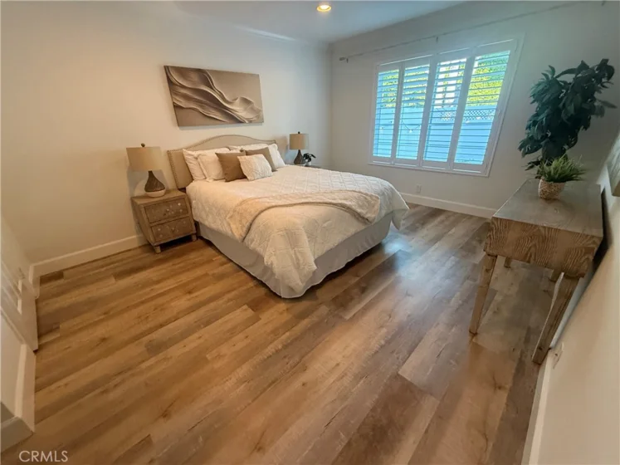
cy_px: 232
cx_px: 310
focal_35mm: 14
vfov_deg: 85.7
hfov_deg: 102.1
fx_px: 251
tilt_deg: -23.7
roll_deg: +2.2
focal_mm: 2.22
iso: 400
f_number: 2.2
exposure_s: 1/60
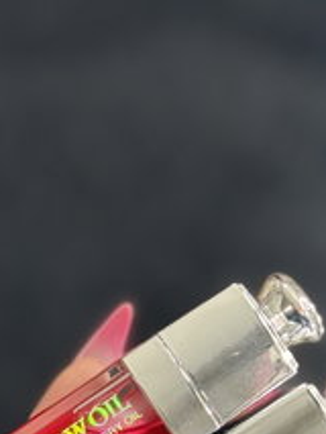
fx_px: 1505
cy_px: 394
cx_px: 189
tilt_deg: -59.5
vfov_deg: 16.2
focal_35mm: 120
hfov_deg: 12.4
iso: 64
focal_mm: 6.76
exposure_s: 1/50
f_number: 1.78
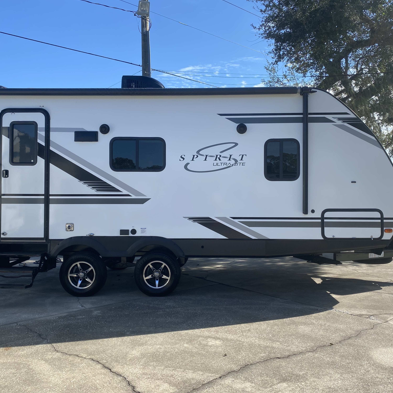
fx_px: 398
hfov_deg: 52.5
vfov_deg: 52.5
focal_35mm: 31
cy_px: 196
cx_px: 197
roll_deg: -0.5
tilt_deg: +1.2
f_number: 1.8
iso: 32
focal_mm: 4.25
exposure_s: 1/1866
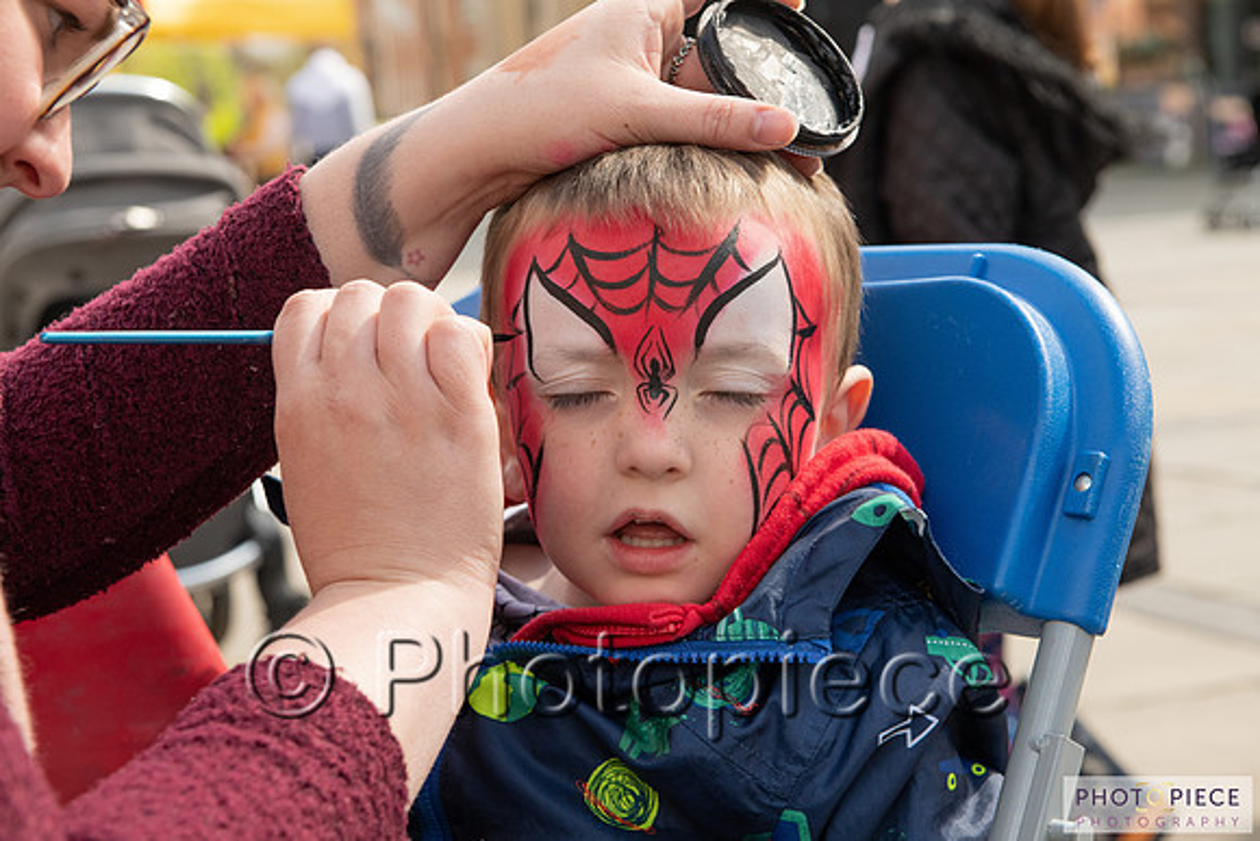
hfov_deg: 28.8
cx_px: 630
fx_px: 2450
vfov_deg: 19.5
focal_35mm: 70
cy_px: 420
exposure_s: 1/800
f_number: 7.1
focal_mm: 70
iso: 800
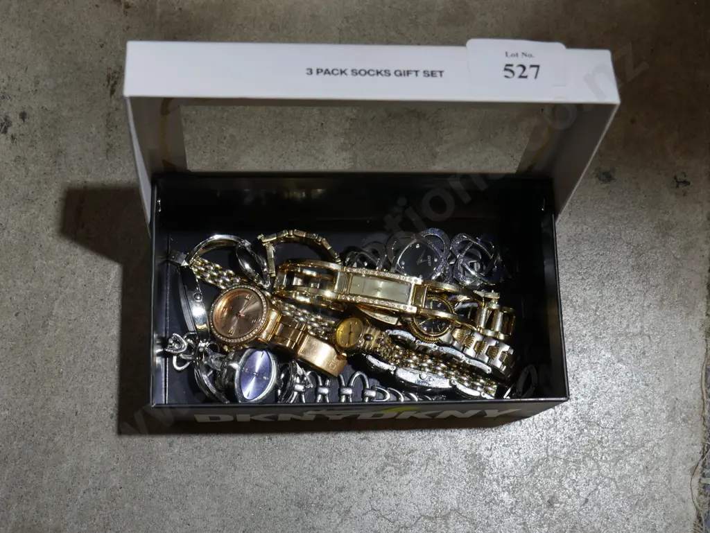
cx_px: 355
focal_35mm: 50
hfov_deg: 38.2
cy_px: 266
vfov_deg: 29.1
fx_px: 1026
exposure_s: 1/60
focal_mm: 25
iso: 400
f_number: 5.3
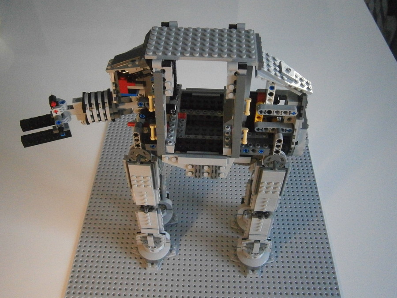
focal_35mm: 36
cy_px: 149
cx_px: 198
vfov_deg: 39.7
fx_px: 413
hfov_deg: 51.4
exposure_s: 1/80
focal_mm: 6.4
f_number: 3.1
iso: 800
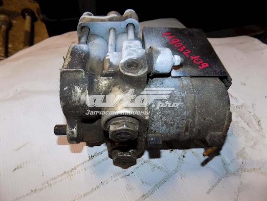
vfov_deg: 58.9
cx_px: 134
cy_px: 100
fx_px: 177
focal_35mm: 23
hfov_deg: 73.9
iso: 200
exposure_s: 1/30
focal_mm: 4
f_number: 3.1
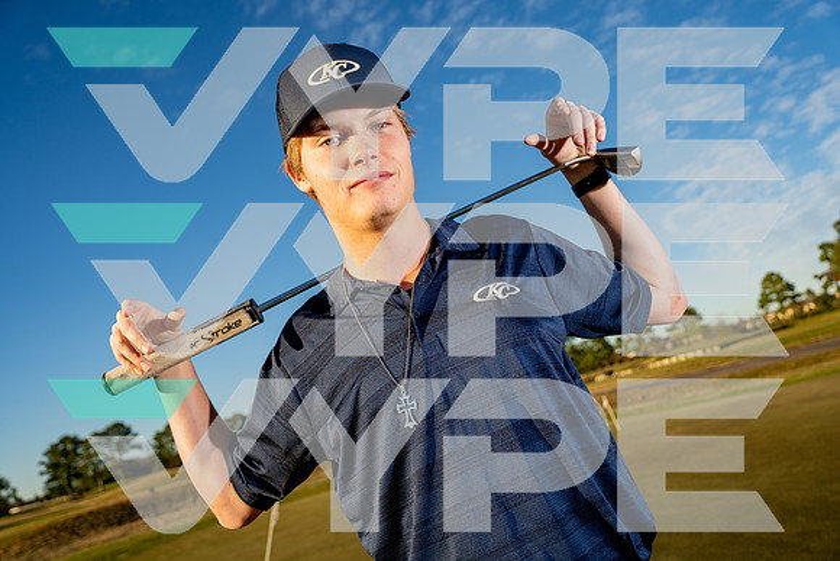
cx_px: 420
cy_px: 280
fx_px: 653
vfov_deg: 46.4
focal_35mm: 28
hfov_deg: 65.5
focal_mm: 28
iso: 100
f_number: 4
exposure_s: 1/1250
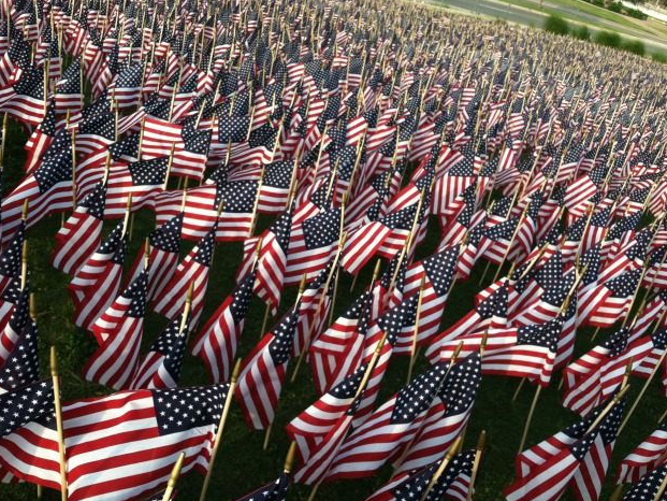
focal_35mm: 36
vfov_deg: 39.7
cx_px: 338
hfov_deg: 51.3
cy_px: 253
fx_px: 694
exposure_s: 1/266
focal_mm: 3.85
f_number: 2.8
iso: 80
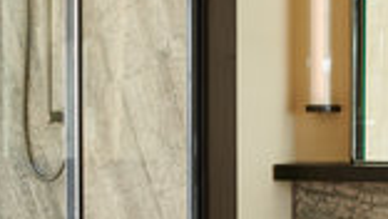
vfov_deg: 10.7
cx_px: 296
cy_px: 187
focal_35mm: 113
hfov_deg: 18.8
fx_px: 1163
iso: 400
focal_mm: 35
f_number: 5
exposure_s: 1/2.5
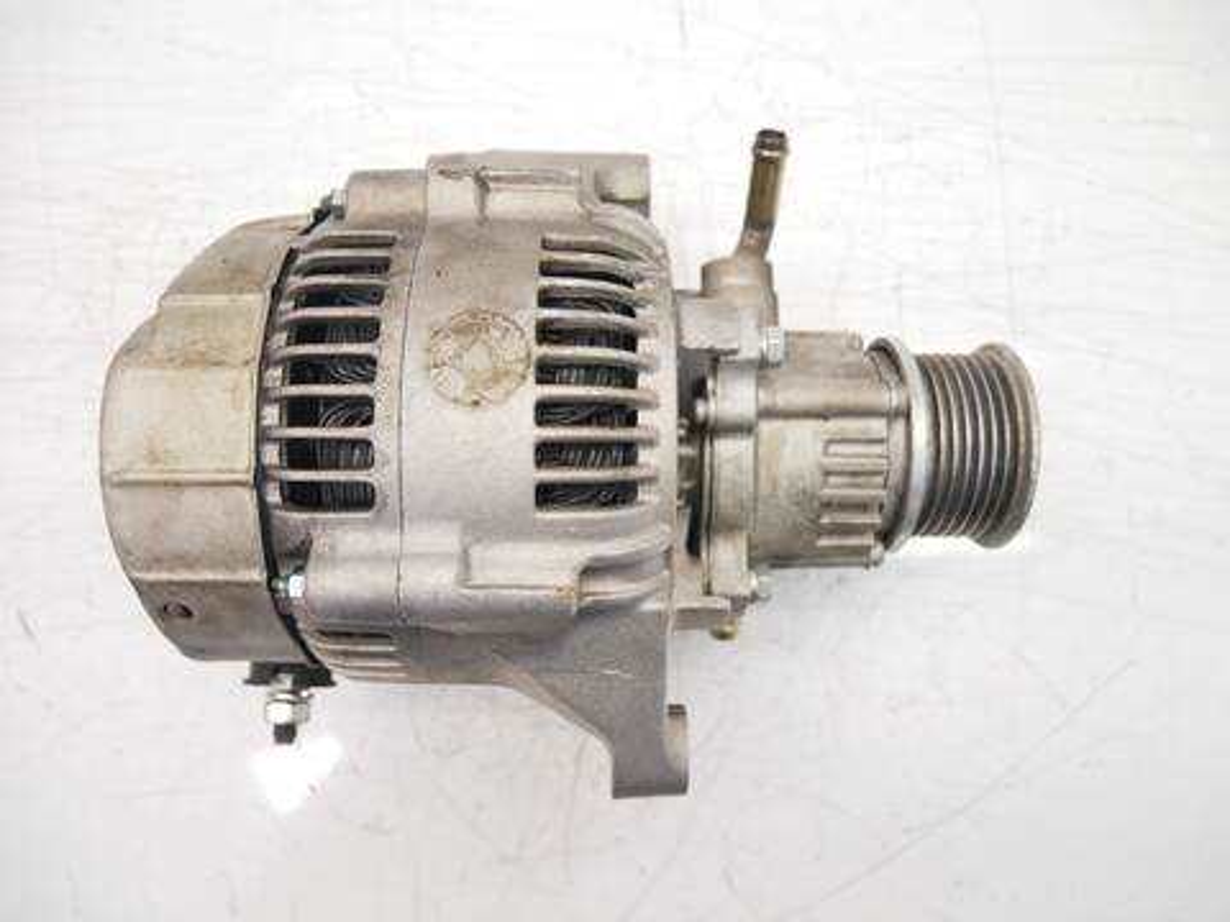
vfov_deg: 56.8
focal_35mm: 24
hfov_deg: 71.6
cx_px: 615
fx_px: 853
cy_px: 461
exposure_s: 1/60
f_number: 3.5
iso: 500
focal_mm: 12
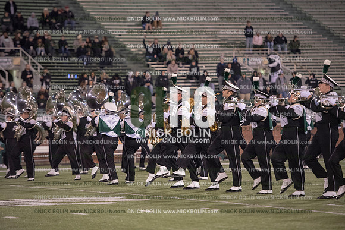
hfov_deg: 12.1
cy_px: 115
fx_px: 1629
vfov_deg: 8.1
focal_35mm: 170
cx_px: 172
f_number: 3.2
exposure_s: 1/1250
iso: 5000
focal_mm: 170
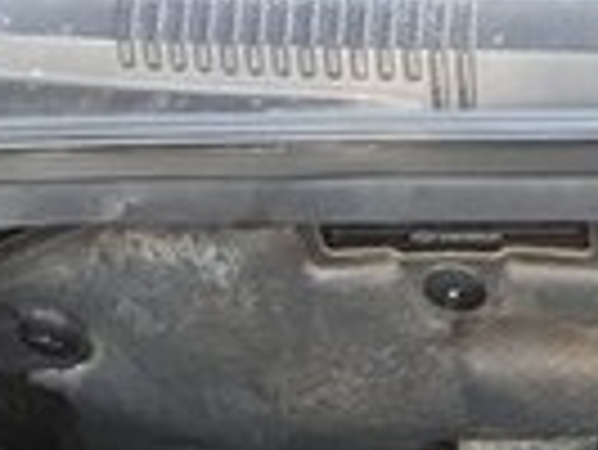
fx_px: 2317
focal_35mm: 134
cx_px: 773
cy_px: 916
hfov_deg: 14.1
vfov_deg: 10.2
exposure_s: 1/33
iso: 50
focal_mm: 3.6
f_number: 1.9
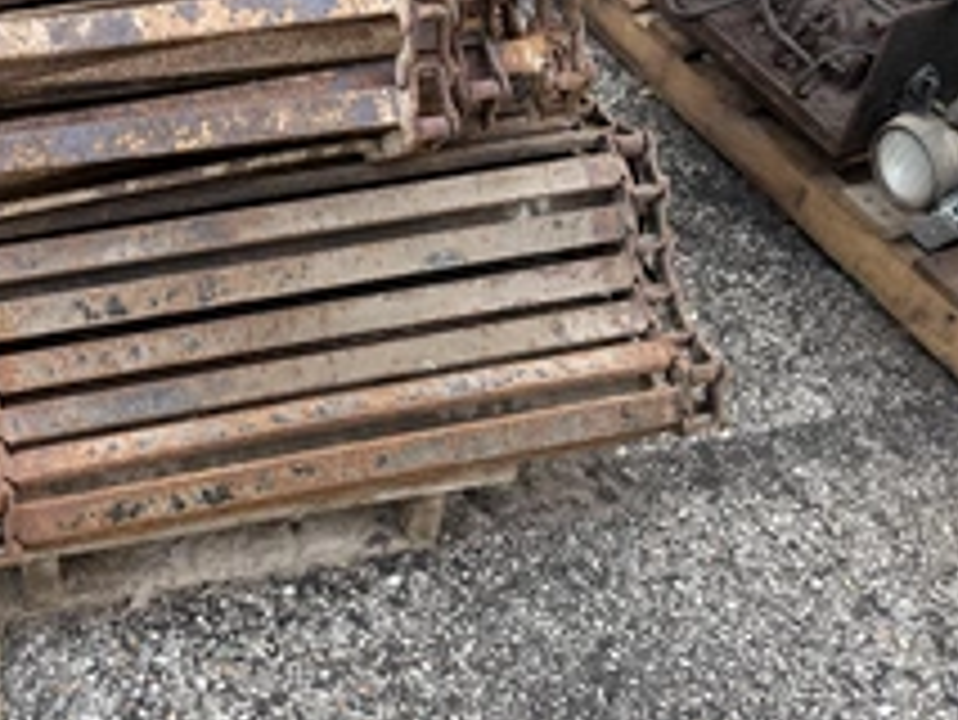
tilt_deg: -42.6
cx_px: 157
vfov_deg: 32.1
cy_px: 270
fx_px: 1246
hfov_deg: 39.9
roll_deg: +4.4
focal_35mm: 45
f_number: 1.78
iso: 80
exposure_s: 1/323
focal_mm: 6.76
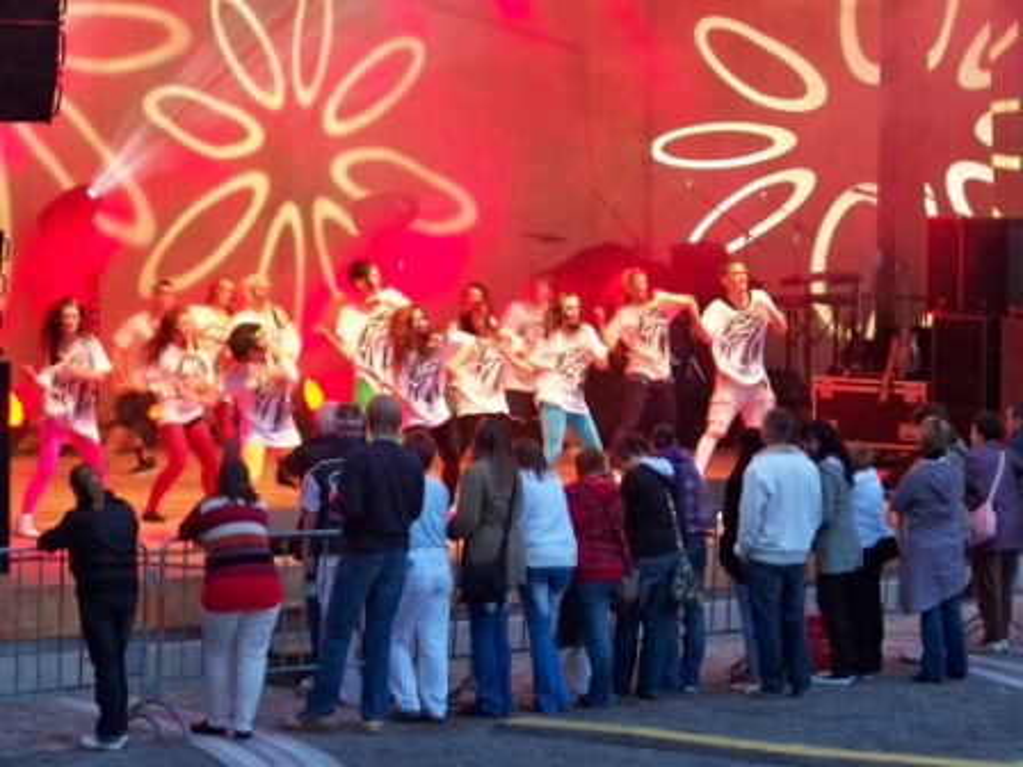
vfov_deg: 10.7
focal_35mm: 139
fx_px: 4108
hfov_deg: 14.2
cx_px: 512
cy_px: 384
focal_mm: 22.2
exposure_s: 1/30
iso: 400
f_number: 3.2
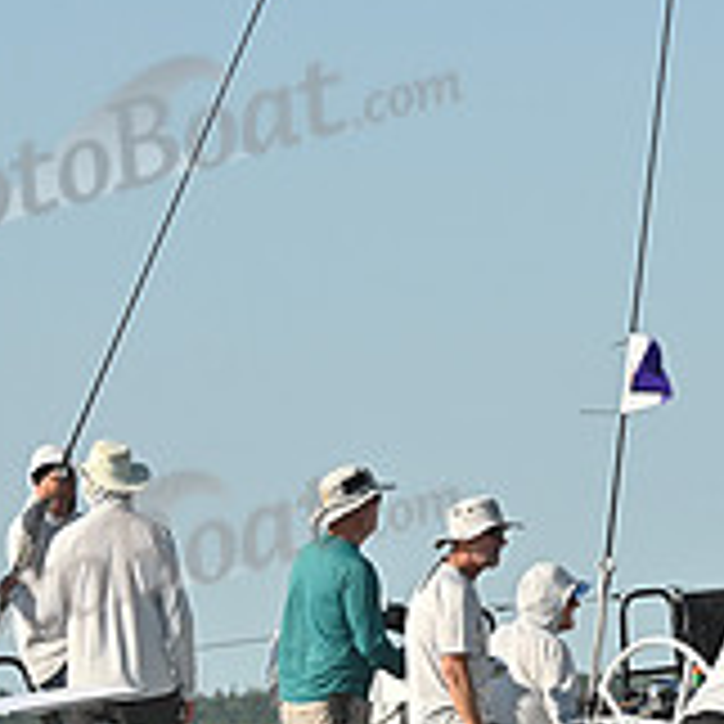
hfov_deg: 3.9
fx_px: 10506
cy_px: 735
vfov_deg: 3.9
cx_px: 697
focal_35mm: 444
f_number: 7.1
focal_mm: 145
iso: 320
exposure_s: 1/1600
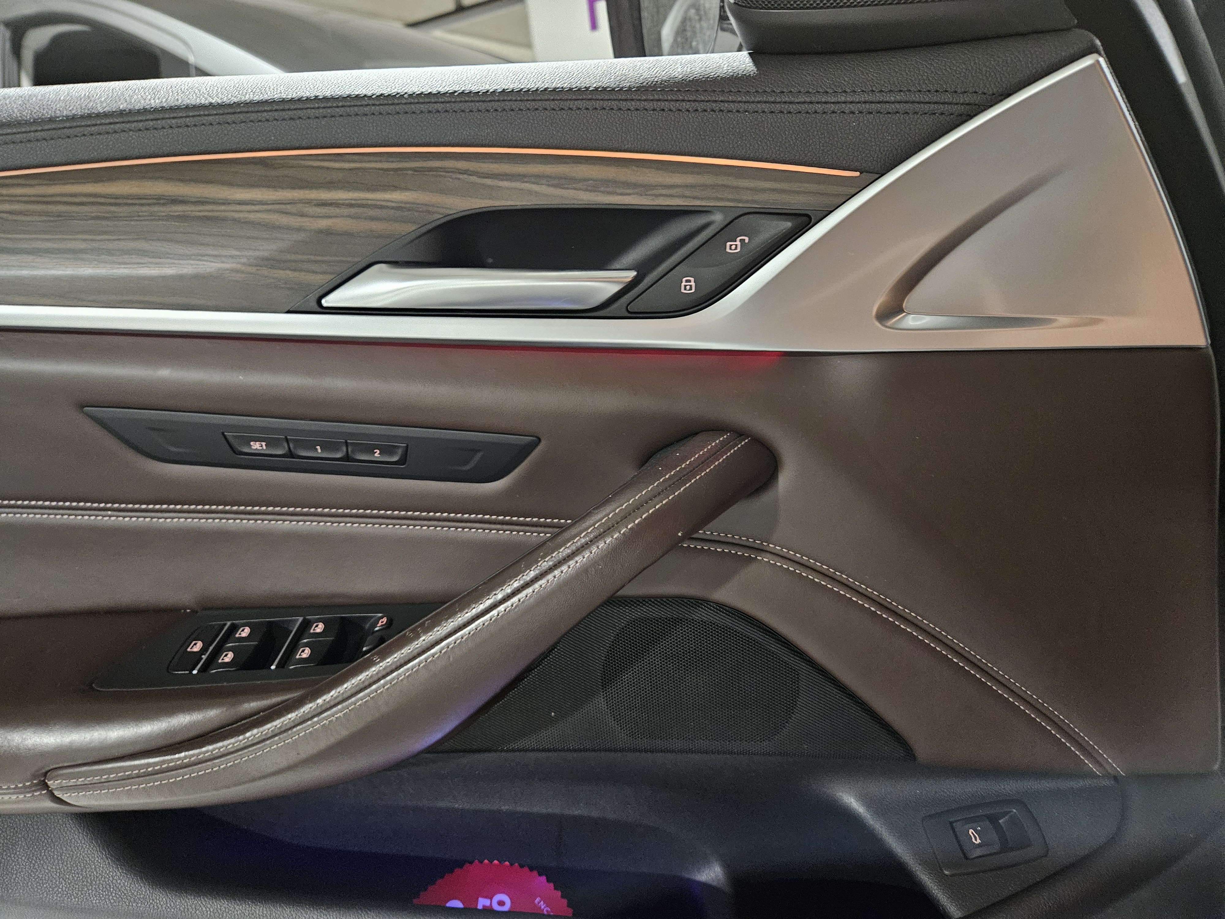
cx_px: 612
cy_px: 460
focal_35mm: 23
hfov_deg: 73.9
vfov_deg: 58.9
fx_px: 814
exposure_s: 1/24
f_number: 1.8
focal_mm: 5.4
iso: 1000
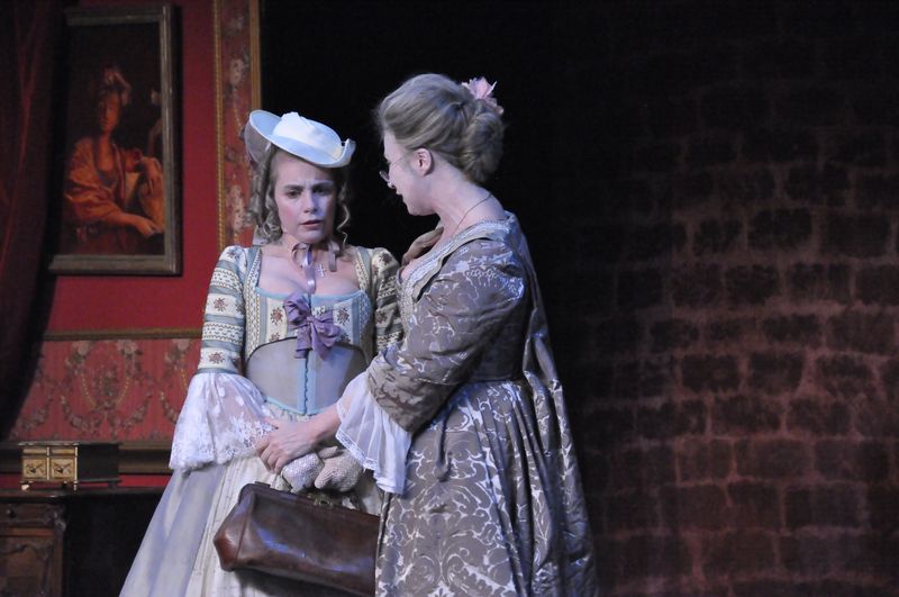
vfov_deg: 8.7
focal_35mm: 158
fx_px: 3928
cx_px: 450
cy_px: 298
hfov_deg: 13.1
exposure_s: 1/125
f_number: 5.6
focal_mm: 105
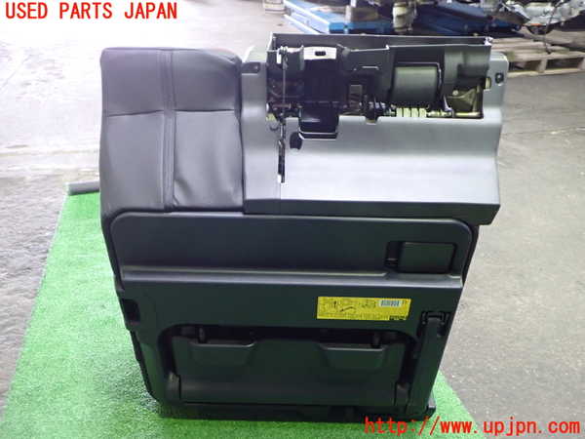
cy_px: 220
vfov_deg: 46.8
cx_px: 292
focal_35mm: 30
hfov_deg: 60.0
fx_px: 507
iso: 800
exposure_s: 1/30
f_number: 2.3
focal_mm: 5.4
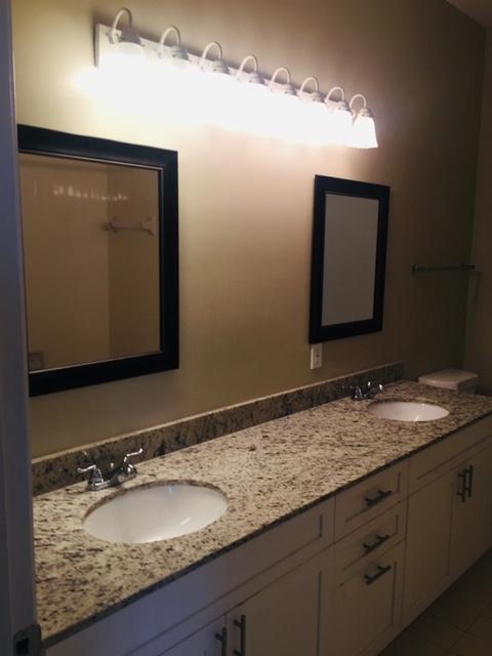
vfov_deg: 61.7
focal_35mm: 29
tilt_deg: -6.1
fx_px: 550
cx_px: 246
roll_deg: -1.0
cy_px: 328
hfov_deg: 48.2
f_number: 2.2
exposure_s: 1/60
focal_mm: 4.15
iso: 32
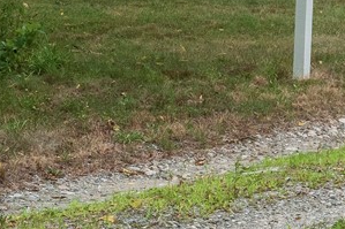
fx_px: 2299
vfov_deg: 5.7
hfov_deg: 8.3
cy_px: -85
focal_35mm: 240
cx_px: 561
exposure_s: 1/125
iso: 1000
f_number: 22
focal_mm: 66
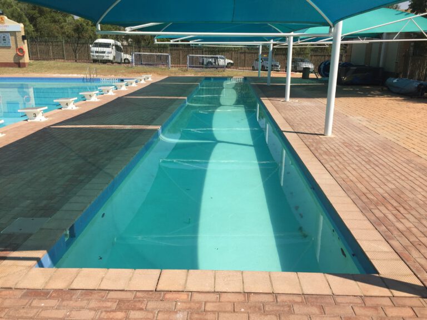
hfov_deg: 61.7
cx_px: 214
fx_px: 358
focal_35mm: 29
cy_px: 160
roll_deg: -1.0
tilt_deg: -17.5
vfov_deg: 48.2
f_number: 2.2
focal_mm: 4.15
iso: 32
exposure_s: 1/2475
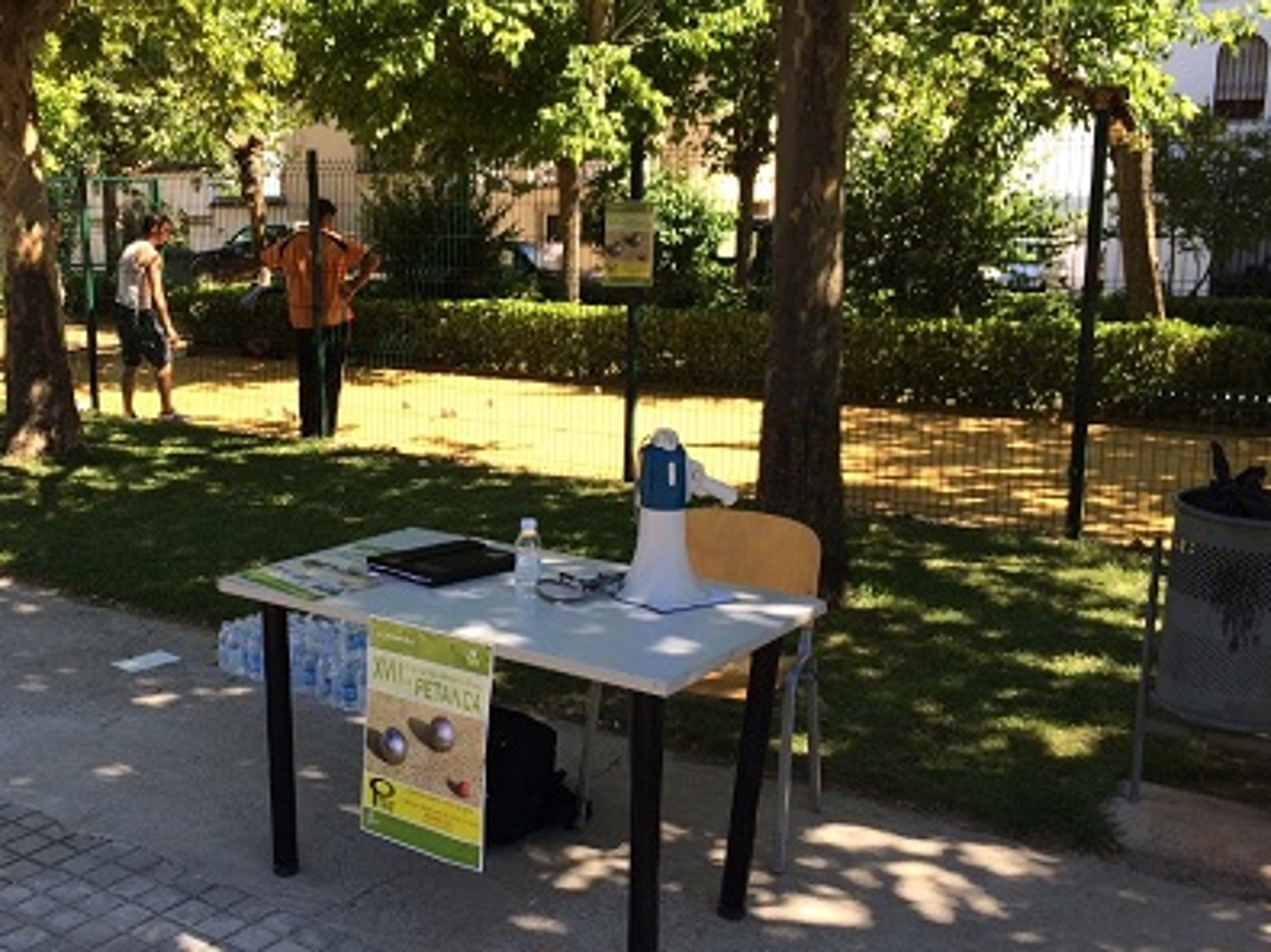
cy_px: 503
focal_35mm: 38
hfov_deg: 48.5
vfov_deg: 37.7
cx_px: 476
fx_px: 1395
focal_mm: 4.12
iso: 32
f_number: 2.2
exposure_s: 1/641
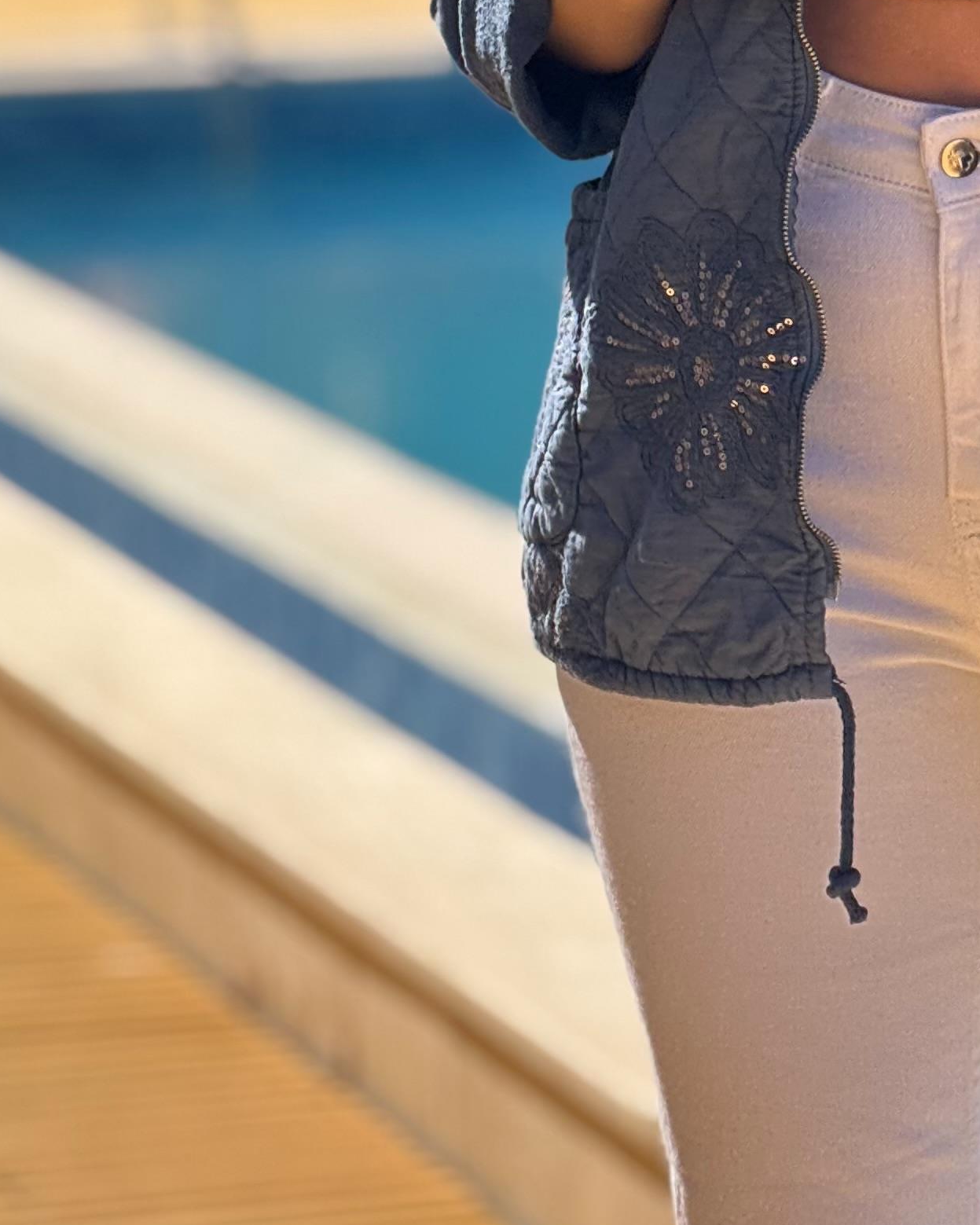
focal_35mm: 303
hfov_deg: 5.1
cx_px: 983
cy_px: -160
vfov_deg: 6.4
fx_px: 10986
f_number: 2.8
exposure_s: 1/680
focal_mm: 15.66
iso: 50
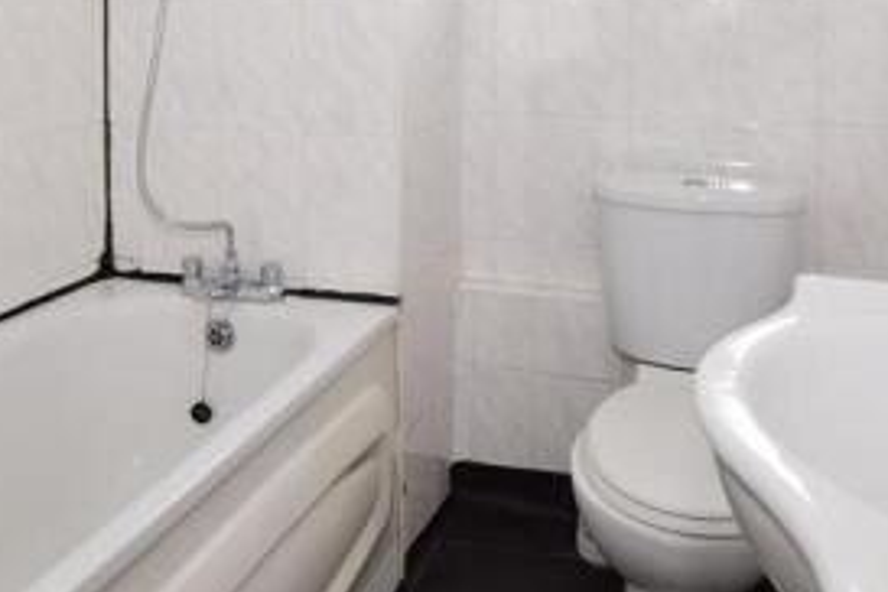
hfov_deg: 53.1
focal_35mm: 36
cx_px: 420
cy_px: 15
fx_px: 888
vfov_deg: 34.0
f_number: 7.1
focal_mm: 10
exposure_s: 1/80
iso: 400
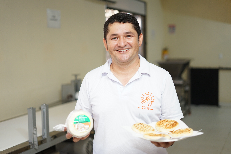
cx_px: 116
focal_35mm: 50
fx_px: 321
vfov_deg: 27.0
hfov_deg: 39.6
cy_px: 77
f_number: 1.8
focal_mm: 50
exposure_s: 1/100
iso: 400
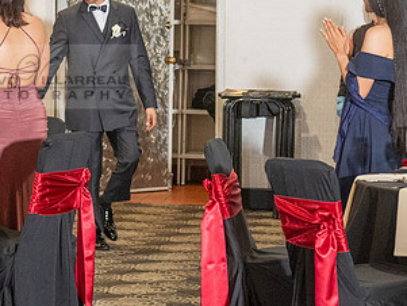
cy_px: 87
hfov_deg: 11.6
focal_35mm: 169
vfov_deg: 8.8
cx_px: 51
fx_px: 1988
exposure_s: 1/200
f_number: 3.2
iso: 800
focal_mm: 48
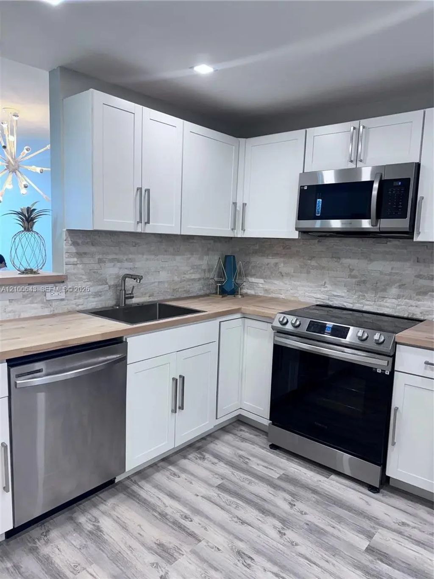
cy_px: 290
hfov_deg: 56.8
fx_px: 401
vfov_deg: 71.6
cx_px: 217
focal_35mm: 24
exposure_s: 1/120
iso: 125
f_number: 1.78
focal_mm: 6.76
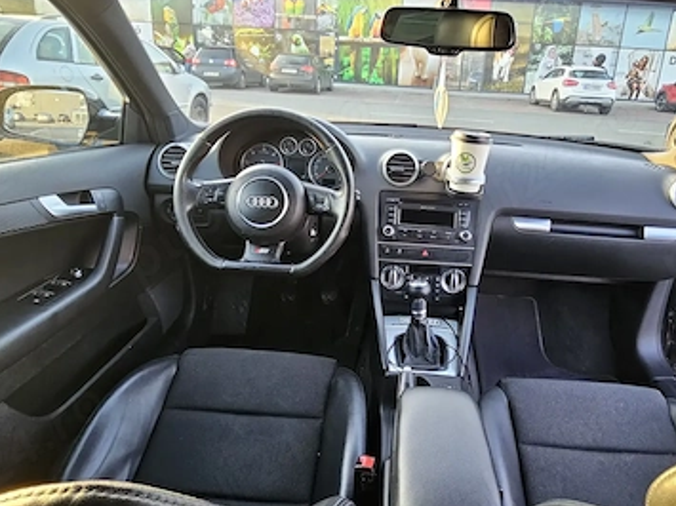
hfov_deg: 76.1
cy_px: 209
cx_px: 381
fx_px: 429
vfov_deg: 60.7
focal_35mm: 22
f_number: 2.2
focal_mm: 2.2
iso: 200
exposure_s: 1/71
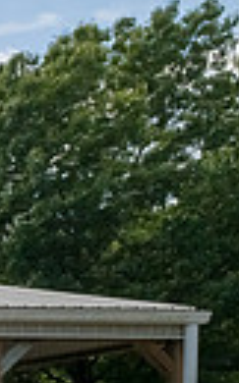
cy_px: 481
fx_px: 700
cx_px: -553
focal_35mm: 67
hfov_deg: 10.2
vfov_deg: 26.6
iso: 800
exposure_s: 1/500
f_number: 20
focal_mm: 14
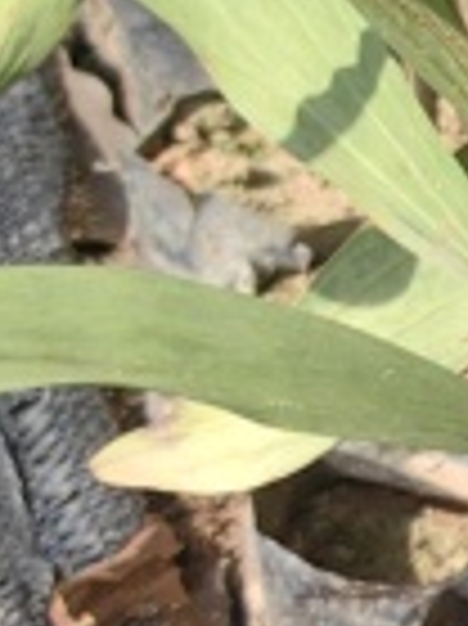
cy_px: 718
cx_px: 1701
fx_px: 3737
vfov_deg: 9.5
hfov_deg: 6.2
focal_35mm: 207
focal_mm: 5.75
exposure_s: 1/1600
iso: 50
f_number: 2
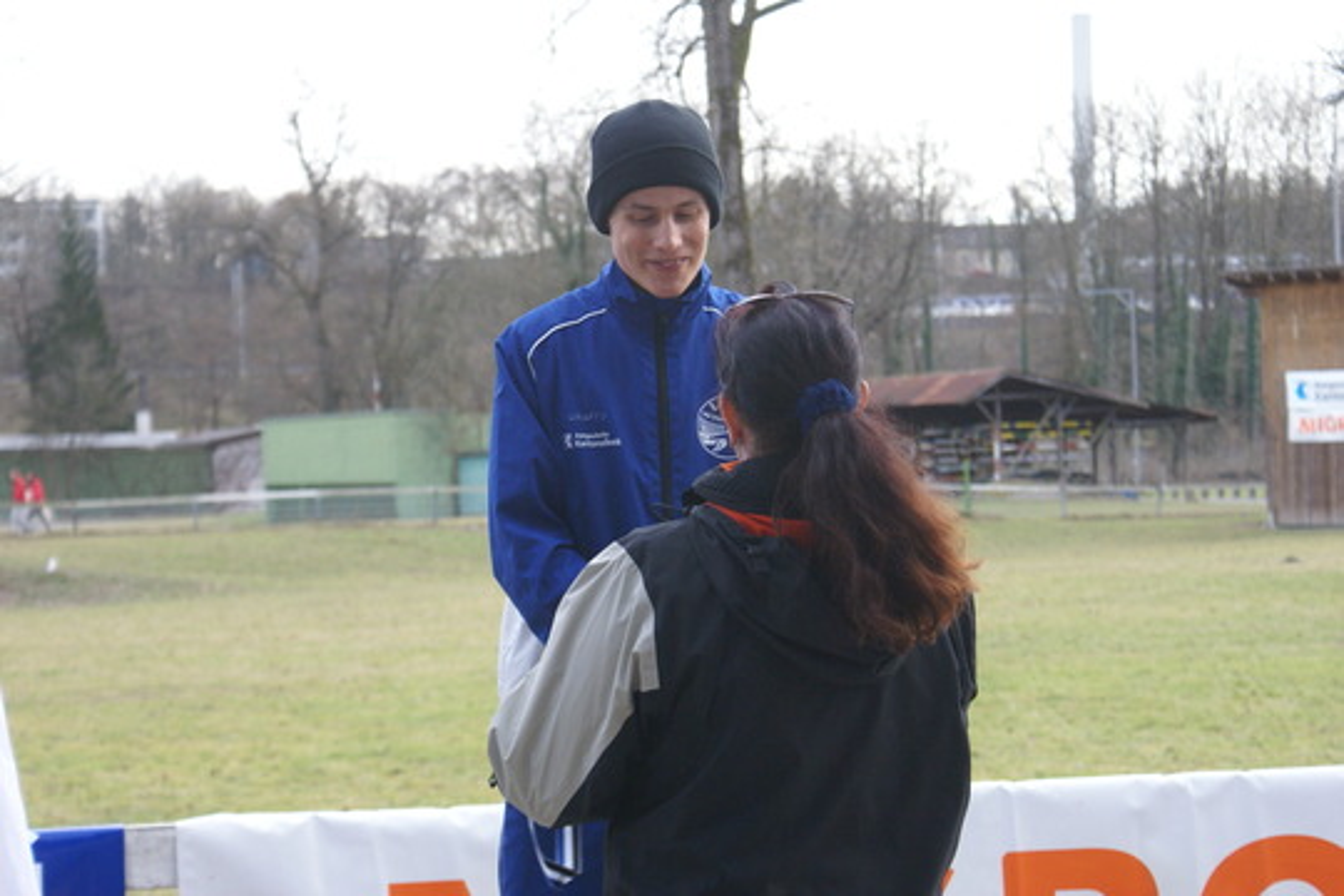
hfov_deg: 22.6
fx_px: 3360
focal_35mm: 90
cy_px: 448
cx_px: 672
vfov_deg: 15.2
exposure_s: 1/200
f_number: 5.6
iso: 400
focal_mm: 60
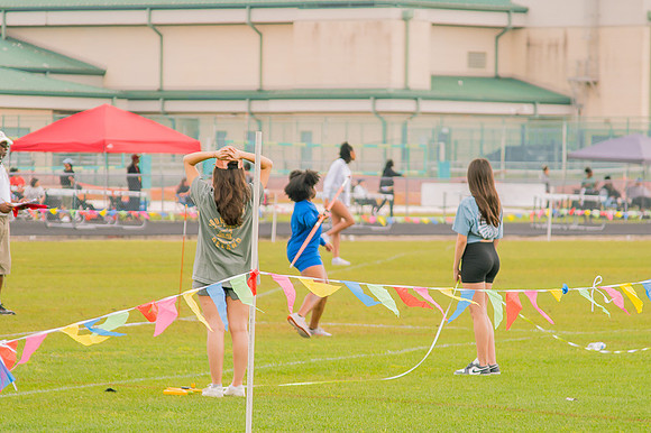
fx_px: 4603
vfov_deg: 5.4
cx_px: 369
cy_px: 229
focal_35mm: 255
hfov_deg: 8.1
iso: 200
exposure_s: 1/200
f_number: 4
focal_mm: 120
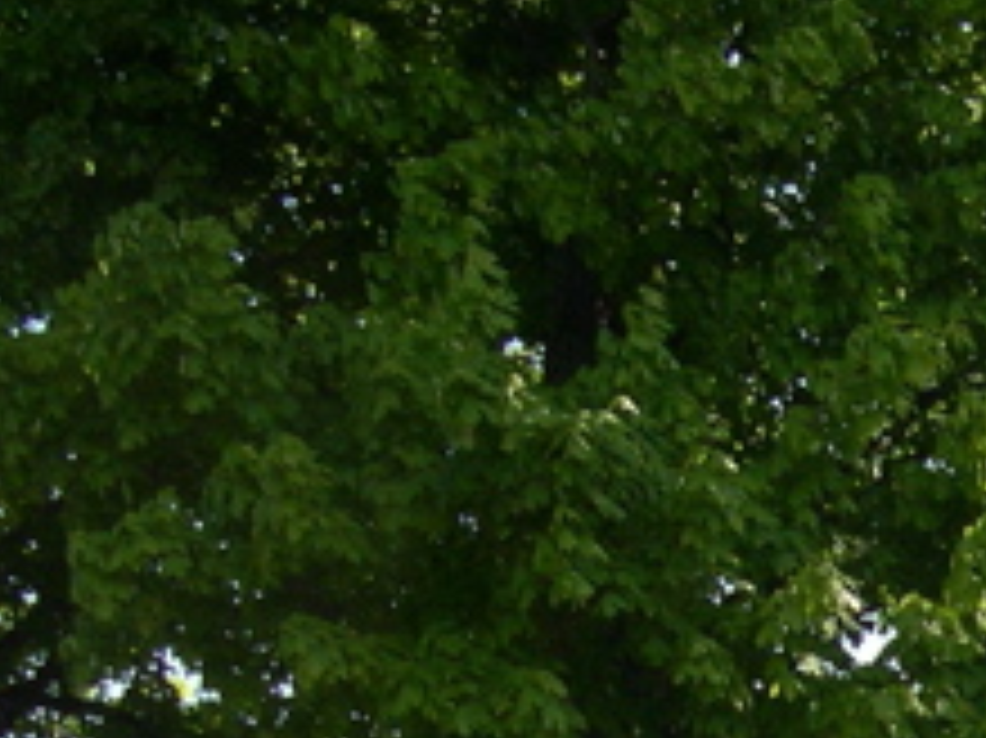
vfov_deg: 10.4
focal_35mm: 139
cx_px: 1643
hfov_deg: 13.1
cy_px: 1017
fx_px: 3957
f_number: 7.6
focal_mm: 8
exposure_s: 1/90.5
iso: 100
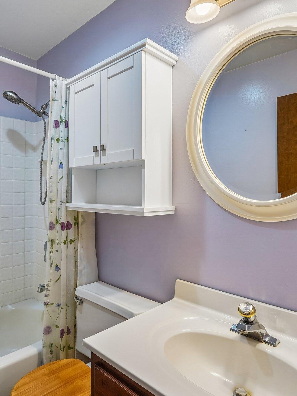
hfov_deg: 56.3
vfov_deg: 71.6
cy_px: 192
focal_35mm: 24
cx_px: 116
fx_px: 275
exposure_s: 1/30
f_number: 8
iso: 200
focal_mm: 16
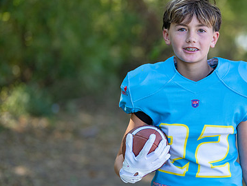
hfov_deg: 21.3
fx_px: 650
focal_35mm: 91
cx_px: 196
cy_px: 109
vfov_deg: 16.3
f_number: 1.2
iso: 100
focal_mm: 50
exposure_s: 1/1250
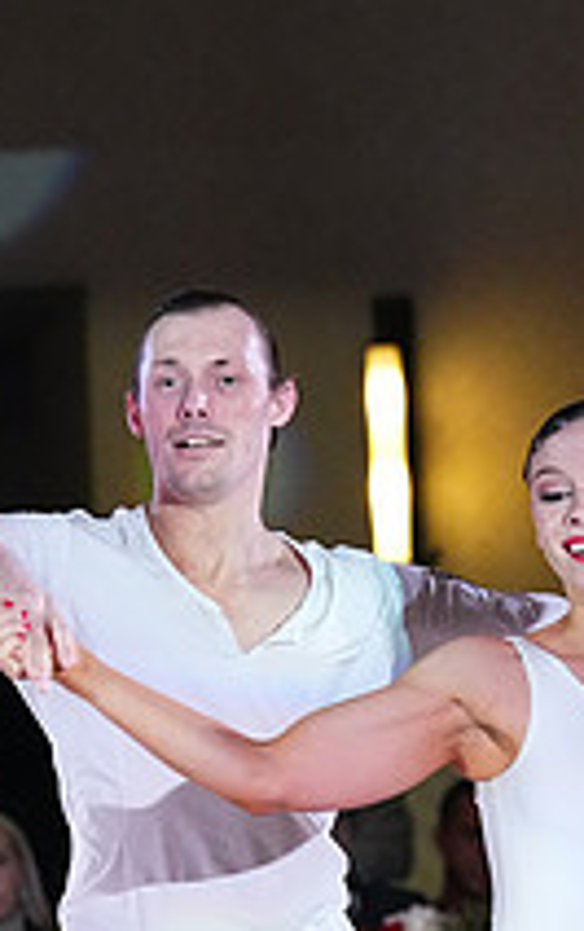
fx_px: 13232
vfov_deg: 4.0
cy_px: 1115
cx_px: 433
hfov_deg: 2.5
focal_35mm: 521
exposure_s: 1/400
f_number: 5.6
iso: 8000
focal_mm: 187
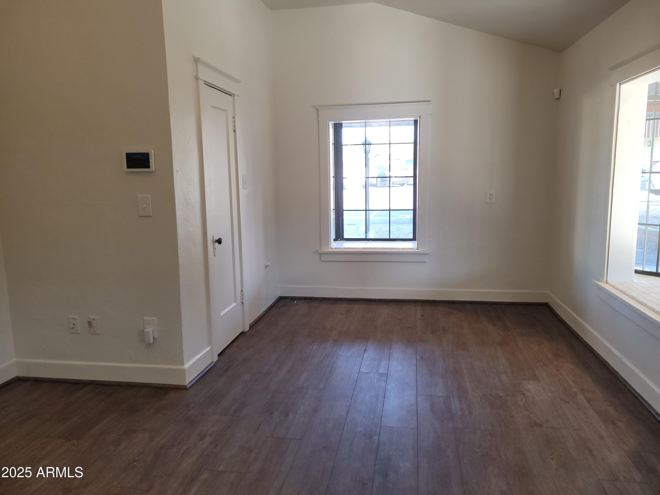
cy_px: 248
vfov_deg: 53.1
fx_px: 496
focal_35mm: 26
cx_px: 330
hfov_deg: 67.3
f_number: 1.8
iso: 64
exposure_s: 1/60
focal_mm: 5.4
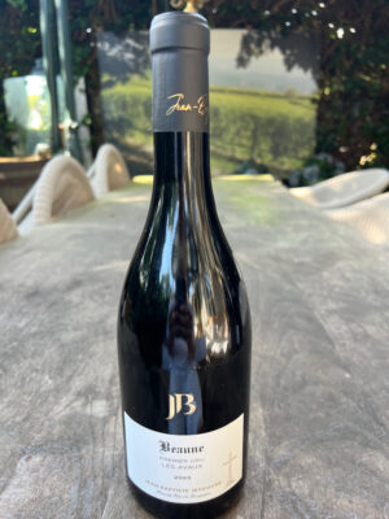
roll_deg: +0.7
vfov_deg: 67.3
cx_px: 194
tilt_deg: -16.3
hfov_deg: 53.1
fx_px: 390
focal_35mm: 26
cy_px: 260
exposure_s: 1/121
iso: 50
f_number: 1.5
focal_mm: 5.7
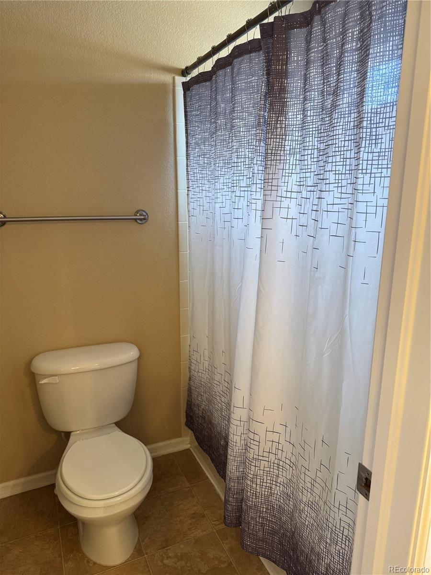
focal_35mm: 24
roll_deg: -0.6
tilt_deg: -14.4
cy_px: 288
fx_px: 398
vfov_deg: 71.6
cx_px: 216
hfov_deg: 56.8
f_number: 1.78
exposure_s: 1/120
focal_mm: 6.76
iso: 160
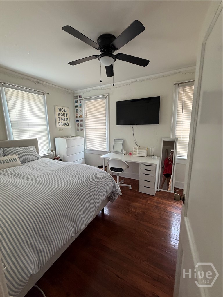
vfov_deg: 102.1
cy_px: 148
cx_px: 112
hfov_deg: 85.7
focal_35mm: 14
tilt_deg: -8.5
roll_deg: +2.2
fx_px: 120
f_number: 2.2
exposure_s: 1/60
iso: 320
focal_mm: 2.22
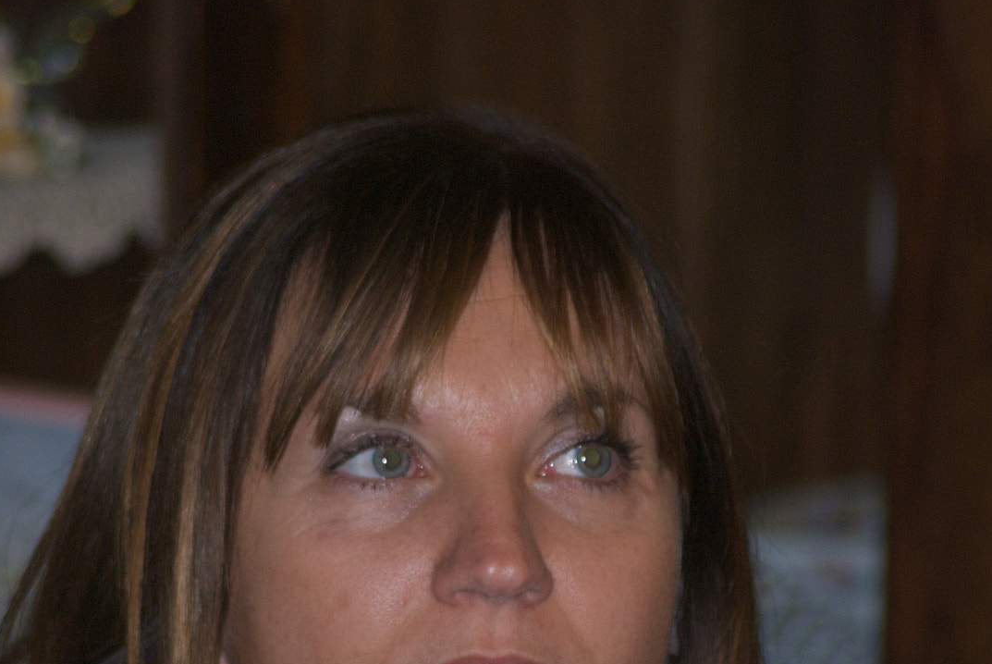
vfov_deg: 2.1
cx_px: 423
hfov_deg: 3.1
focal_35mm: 671
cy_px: 485
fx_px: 18510
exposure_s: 1/60
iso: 640
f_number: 5.6
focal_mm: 300
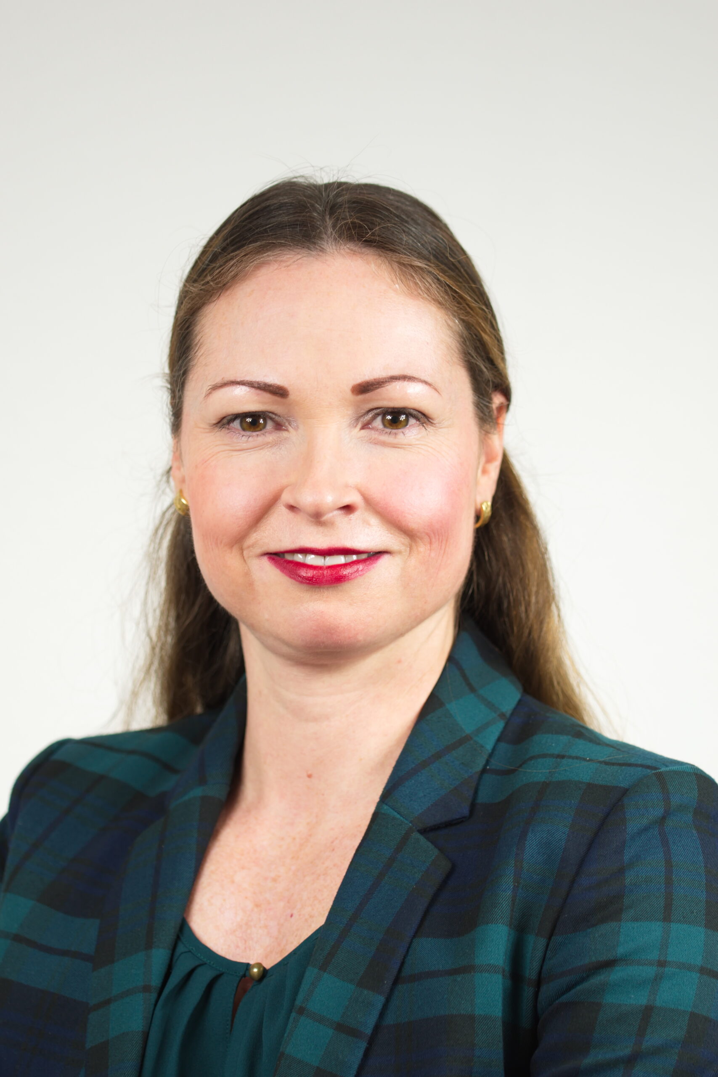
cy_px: 538
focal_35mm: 135
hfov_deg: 10.2
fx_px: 4038
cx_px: 359
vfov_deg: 15.2
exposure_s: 1/100
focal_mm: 90
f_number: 3
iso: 400
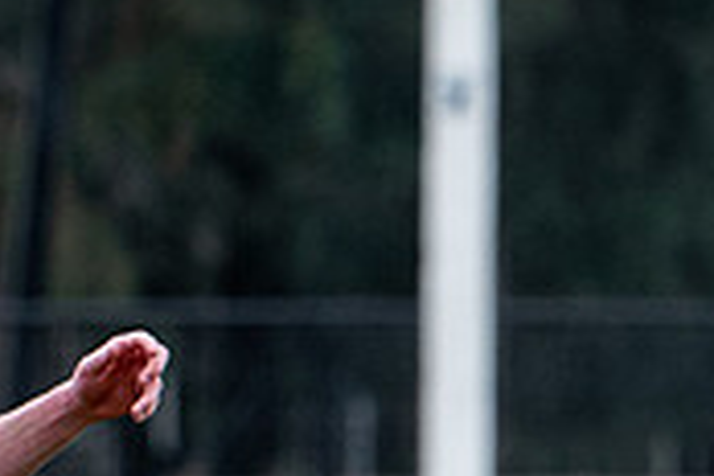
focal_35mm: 1681
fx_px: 33337
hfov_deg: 1.2
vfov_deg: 0.8
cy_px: 472
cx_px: -40
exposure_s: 1/800
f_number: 4
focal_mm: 185
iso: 500
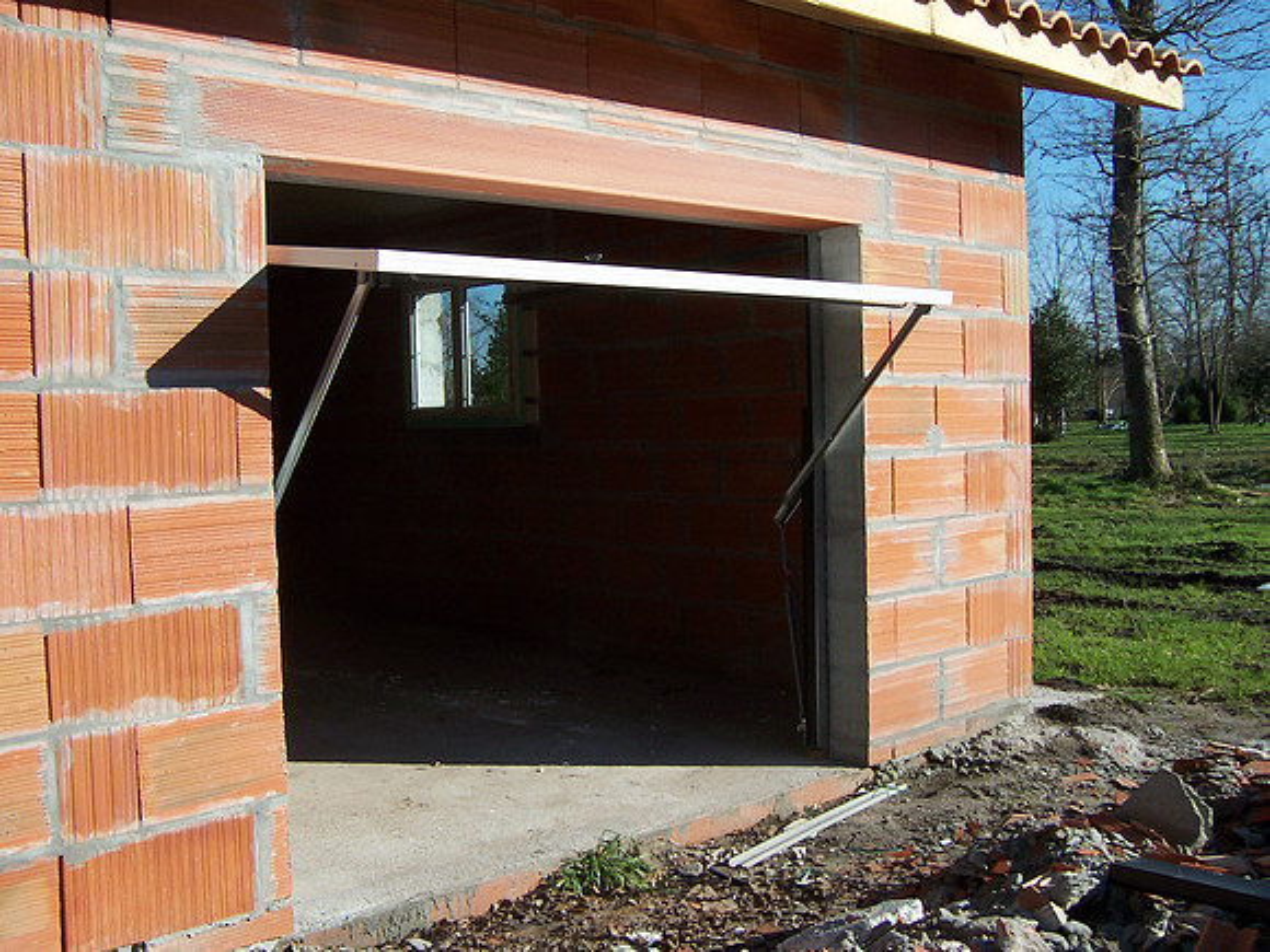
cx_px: 635
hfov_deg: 51.4
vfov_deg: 39.7
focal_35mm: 36
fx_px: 1321
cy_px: 476
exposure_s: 1/500
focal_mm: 5.6
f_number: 5.6
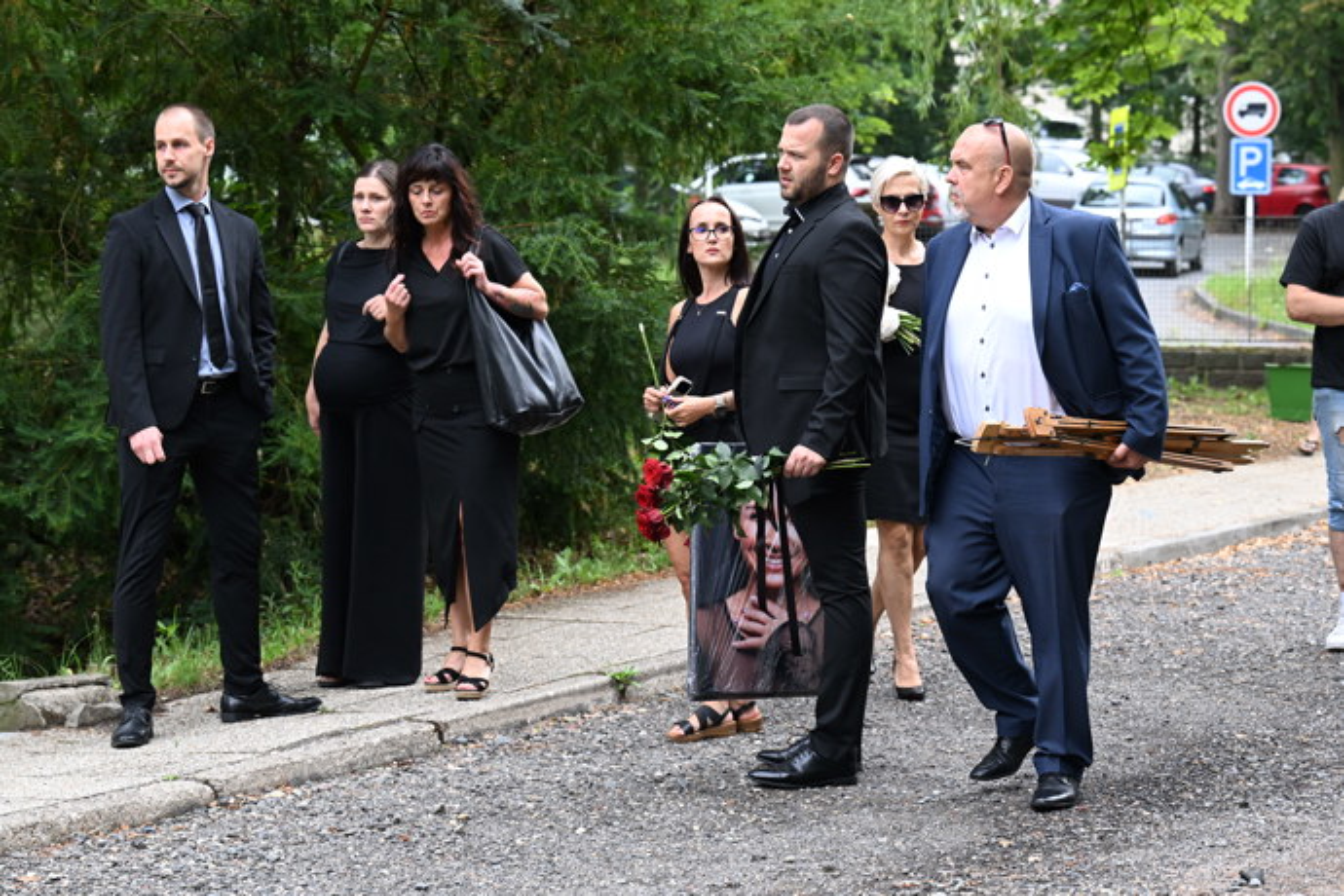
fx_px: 3210
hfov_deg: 23.6
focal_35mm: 86
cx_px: 672
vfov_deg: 15.9
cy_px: 448
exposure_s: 1/800
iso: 1000
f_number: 5
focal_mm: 86
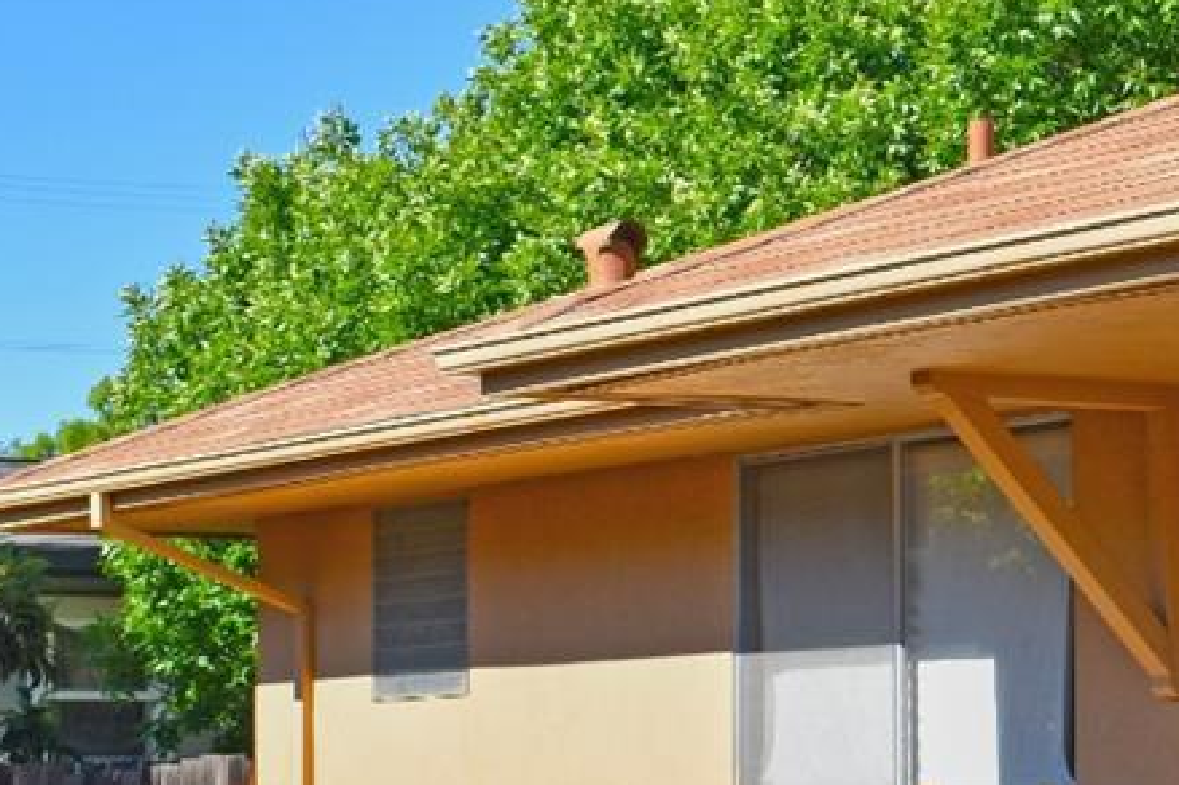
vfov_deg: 12.6
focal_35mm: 108
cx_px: 1482
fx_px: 3525
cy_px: 637
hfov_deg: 17.9
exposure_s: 1/250
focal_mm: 21
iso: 100
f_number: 8
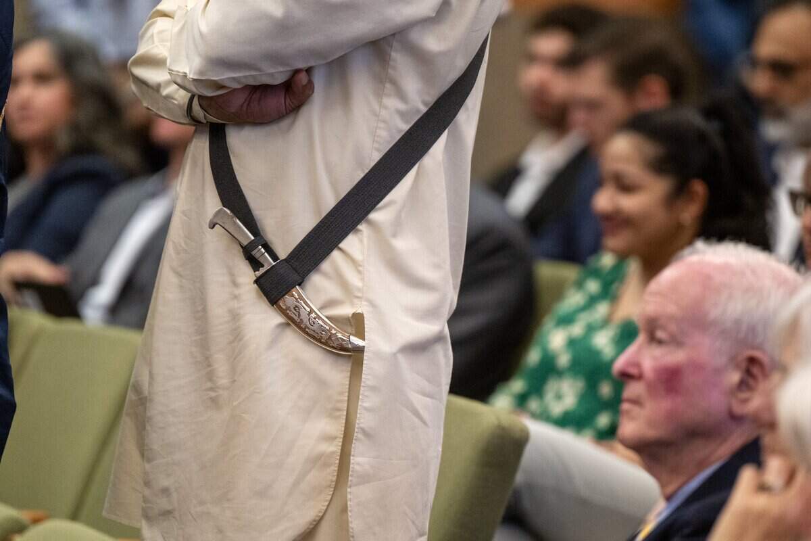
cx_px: 406
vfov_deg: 4.9
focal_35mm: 280
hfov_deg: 7.4
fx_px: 6307
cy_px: 270
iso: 2500
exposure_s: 1/320
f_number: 4
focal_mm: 280
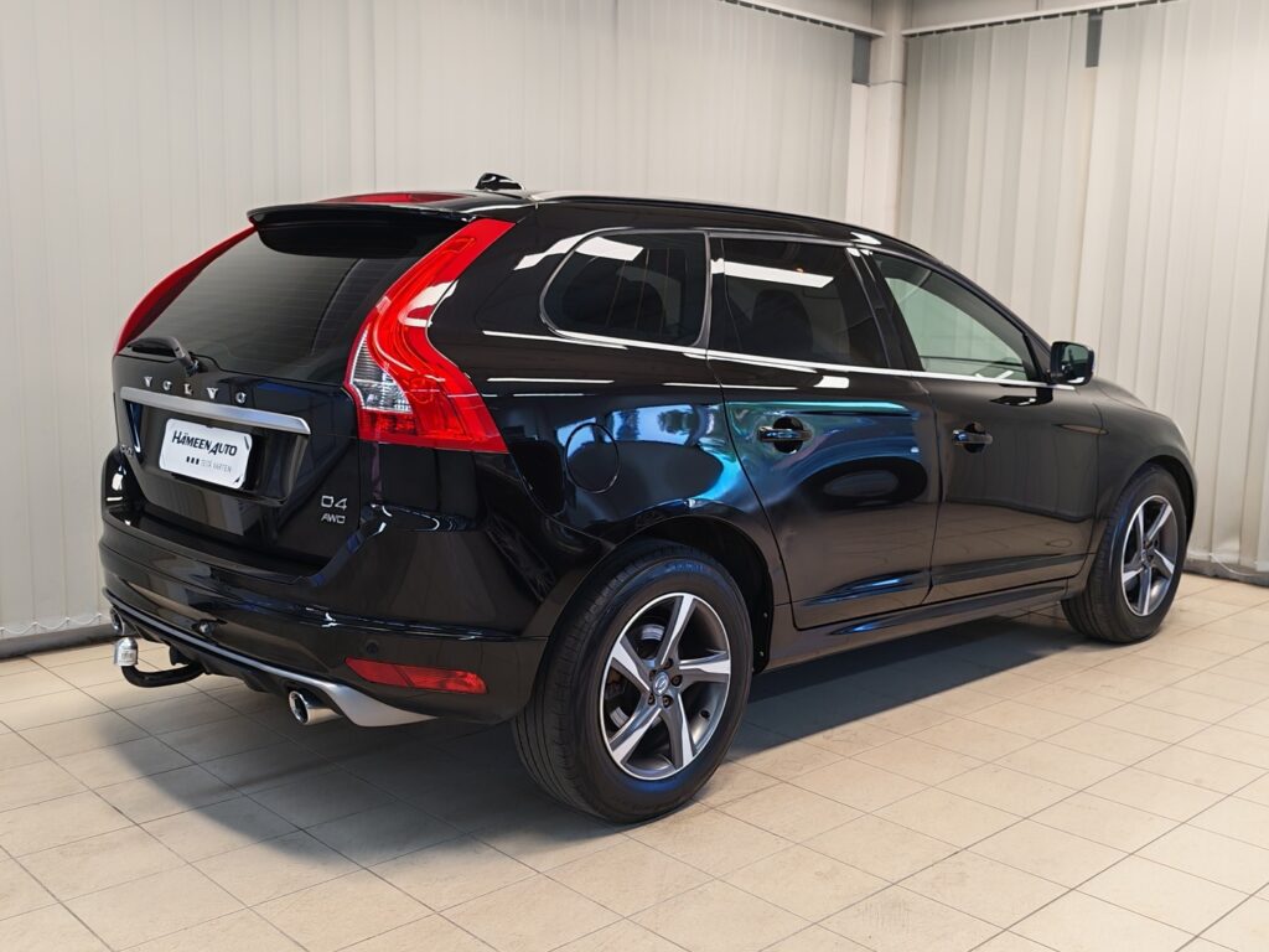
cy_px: 476
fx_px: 1283
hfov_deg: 52.6
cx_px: 634
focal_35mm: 35
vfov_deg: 40.7
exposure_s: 1/50
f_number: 1.6
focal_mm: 5.4
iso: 80
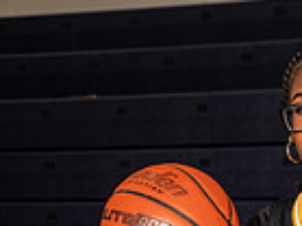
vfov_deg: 8.6
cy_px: 482
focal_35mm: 162
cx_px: 293
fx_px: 1412
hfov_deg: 12.1
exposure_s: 1/320
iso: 320
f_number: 6.3
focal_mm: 52
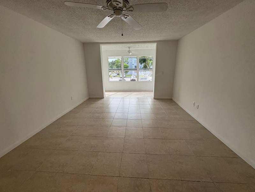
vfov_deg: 85.7
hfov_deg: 102.1
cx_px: 128
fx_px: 103
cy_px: 96
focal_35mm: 14
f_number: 2.2
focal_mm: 2.22
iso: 50
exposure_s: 1/230
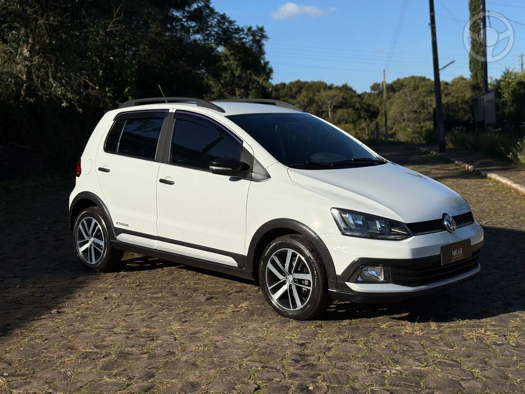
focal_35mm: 48
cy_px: 197
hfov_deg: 39.7
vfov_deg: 30.3
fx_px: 728
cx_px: 262
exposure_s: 1/11364
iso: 64
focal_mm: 6.76
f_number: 1.78
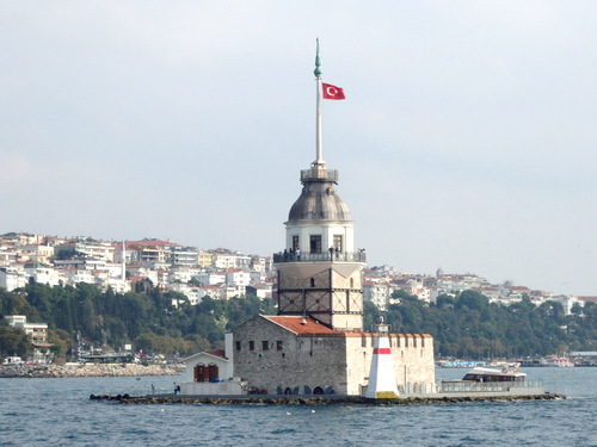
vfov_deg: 10.6
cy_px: 224
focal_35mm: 140
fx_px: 2414
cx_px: 298
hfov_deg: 14.1
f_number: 5.9
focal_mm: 25
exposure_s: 1/2000
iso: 500
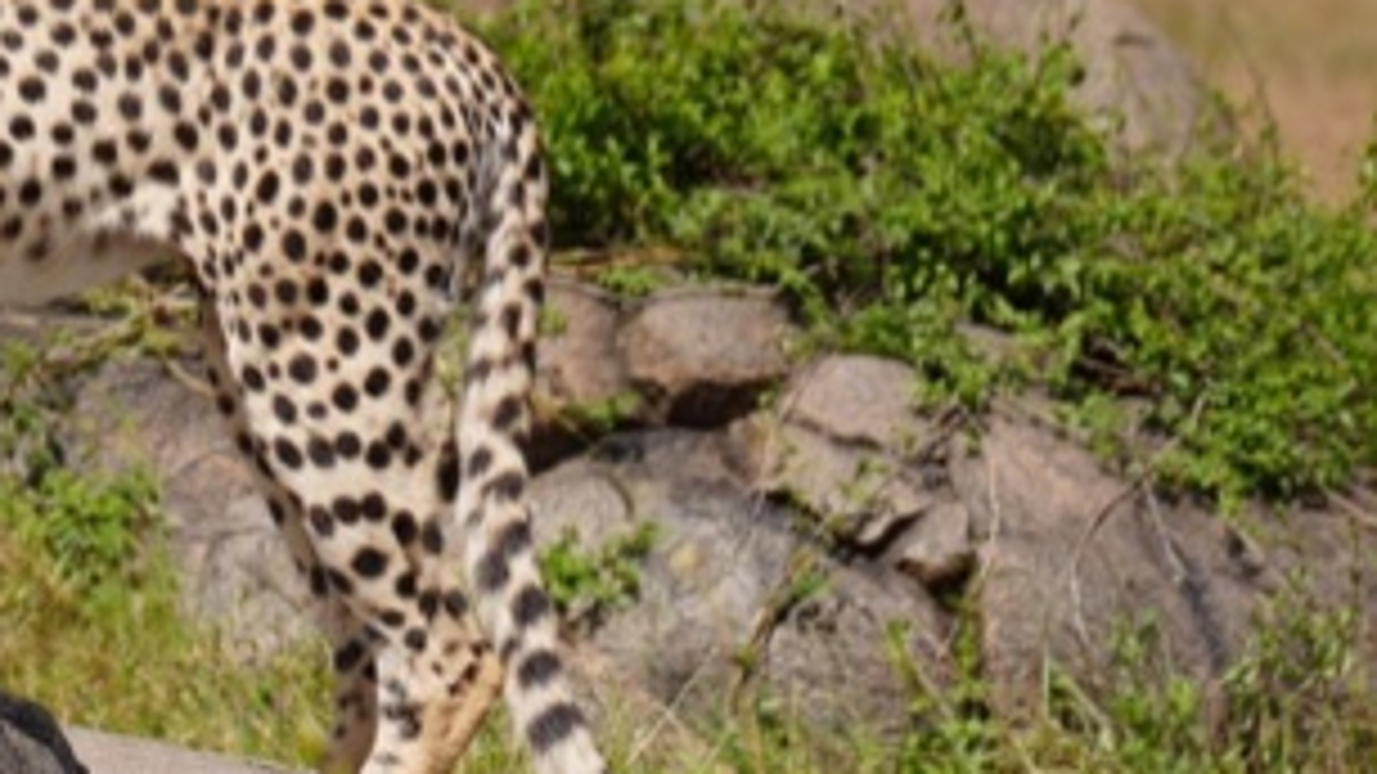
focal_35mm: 677
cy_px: 79
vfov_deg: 1.8
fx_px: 24728
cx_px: -153
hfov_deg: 3.2
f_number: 8
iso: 100
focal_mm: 165
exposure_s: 1/400
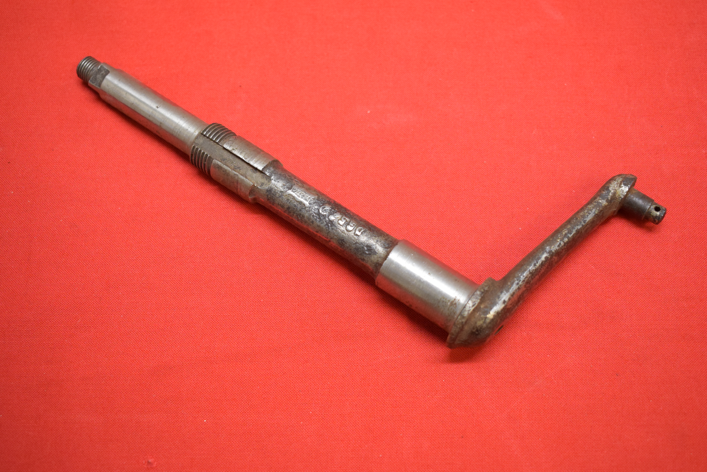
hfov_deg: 42.3
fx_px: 913
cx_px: 354
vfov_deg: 29.0
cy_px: 236
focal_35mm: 46
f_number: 5
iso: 2000
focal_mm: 31
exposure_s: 1/125
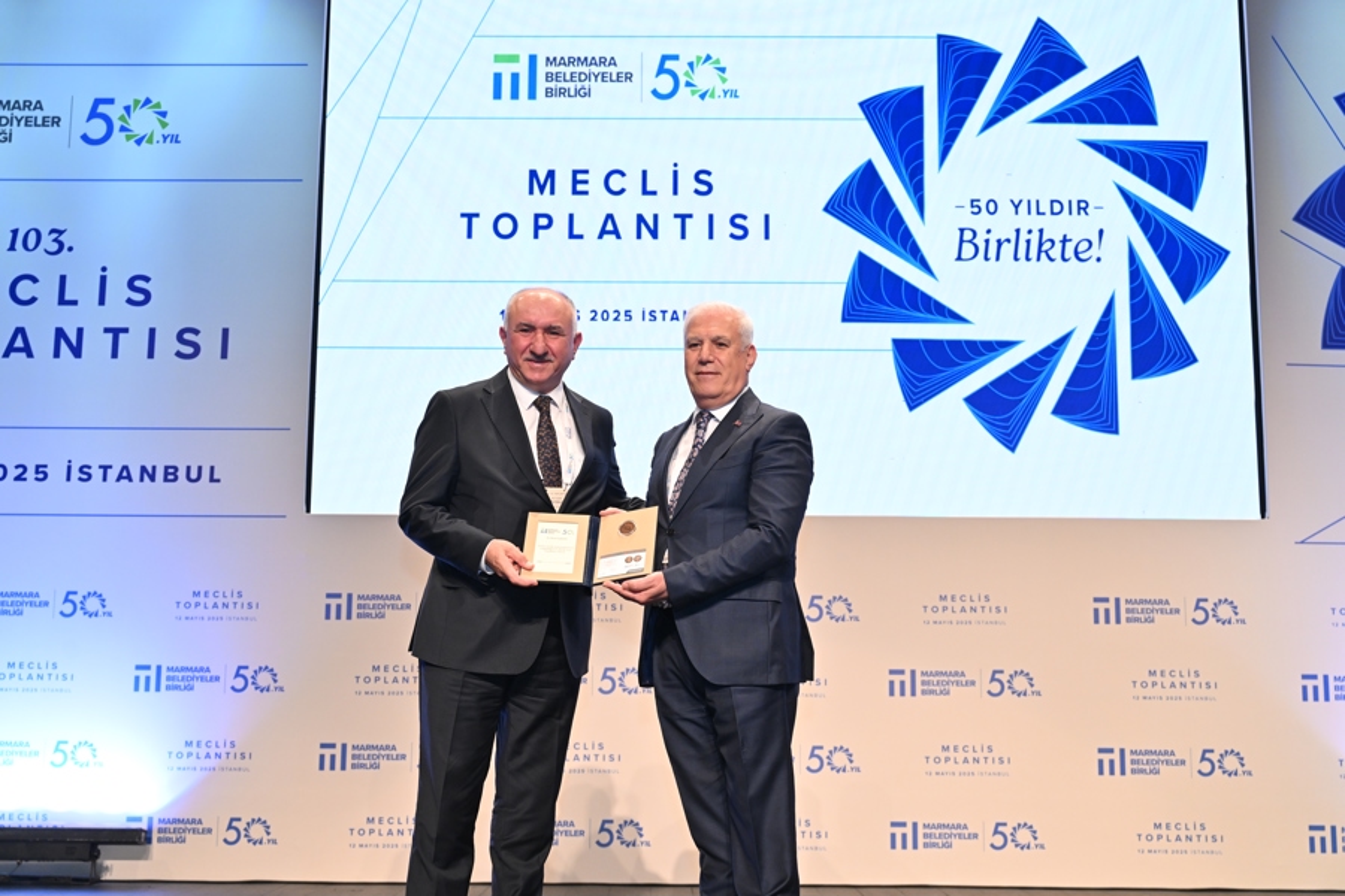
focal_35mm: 46
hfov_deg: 42.7
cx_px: 672
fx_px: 1718
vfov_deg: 29.2
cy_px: 448
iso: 1600
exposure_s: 1/250
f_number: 5
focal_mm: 46
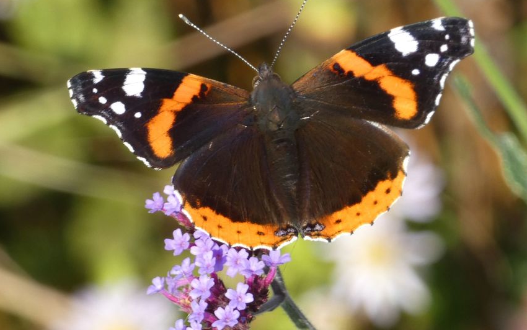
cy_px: 161
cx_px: 263
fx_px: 6936
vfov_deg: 2.7
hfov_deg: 4.4
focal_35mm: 483
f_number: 5.6
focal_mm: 81.4
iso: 125
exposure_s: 1/100
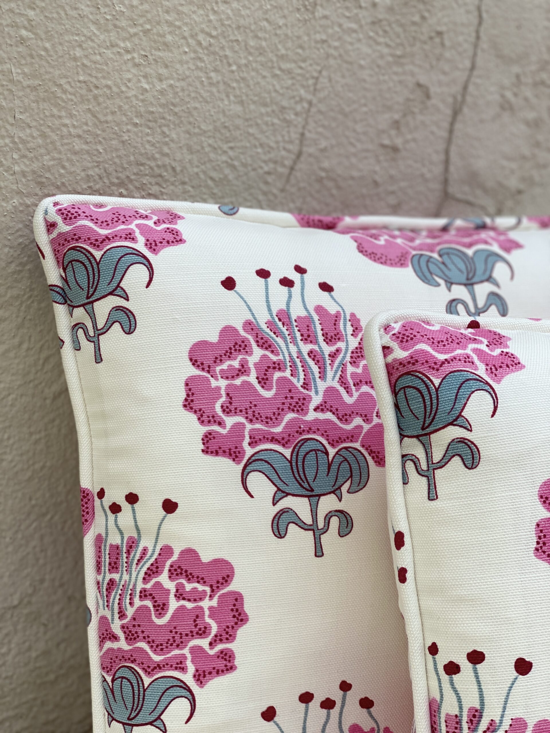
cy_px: 366
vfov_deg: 36.8
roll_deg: -10.8
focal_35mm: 52
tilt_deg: -17.9
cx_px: 275
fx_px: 1102
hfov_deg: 28.0
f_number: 2
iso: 25
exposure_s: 1/122
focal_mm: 6
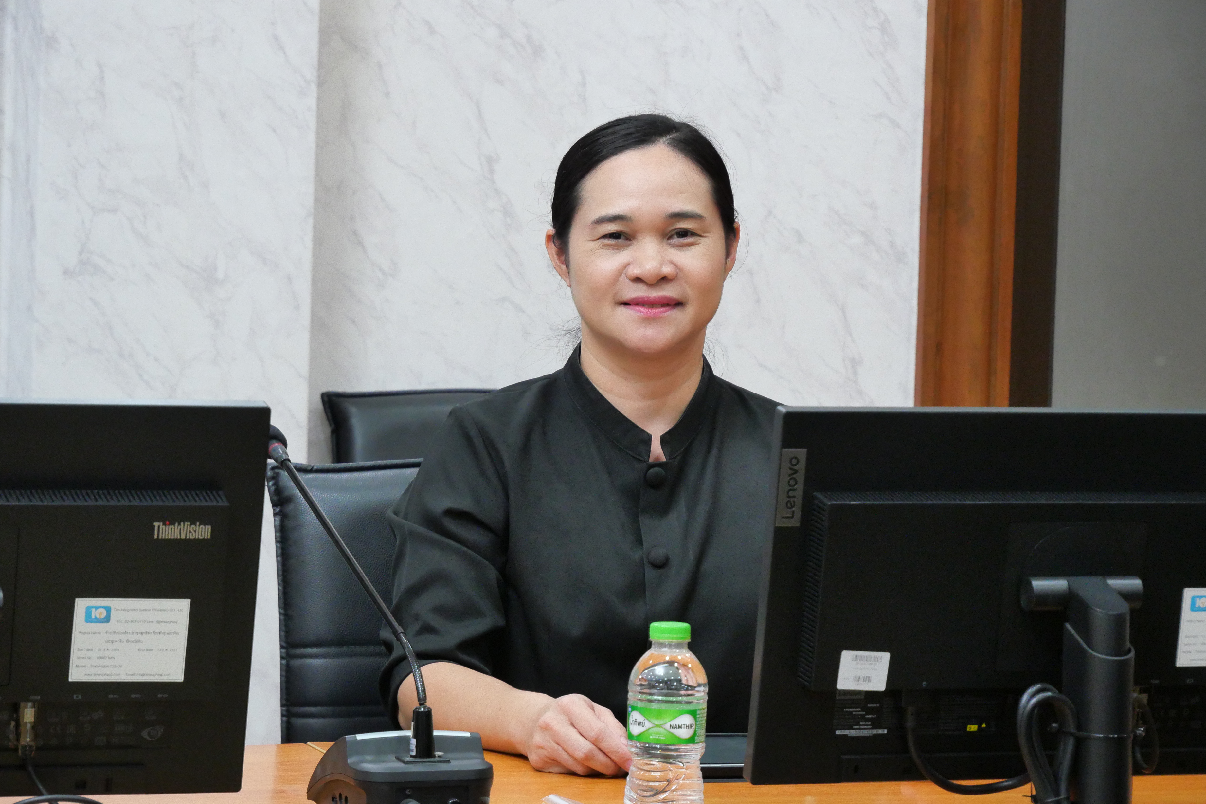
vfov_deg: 11.0
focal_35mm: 125
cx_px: 607
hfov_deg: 16.4
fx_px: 4187
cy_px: 403
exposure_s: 1/30
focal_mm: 60
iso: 2000
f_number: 5.6
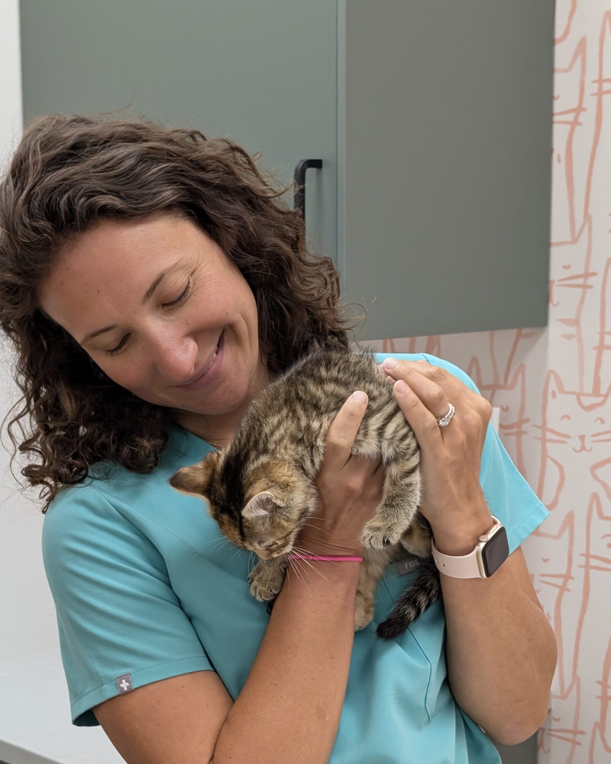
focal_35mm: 61
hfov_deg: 25.0
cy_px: 424
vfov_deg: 30.9
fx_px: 1379
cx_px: 269
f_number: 1.68
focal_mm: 6.9
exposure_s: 1/120
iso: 144
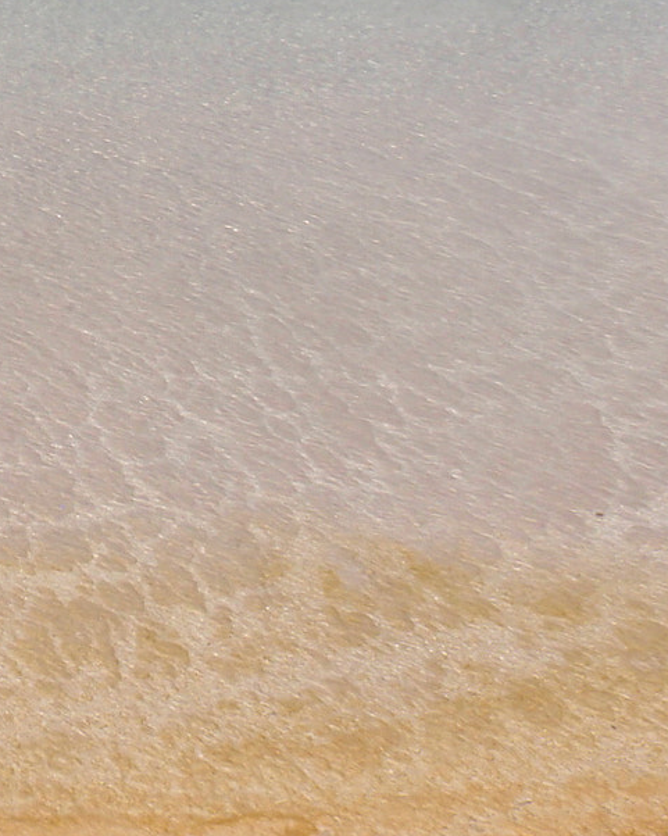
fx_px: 2300
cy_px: -18
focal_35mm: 93
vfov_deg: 19.9
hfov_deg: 15.5
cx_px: -264
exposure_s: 1/250
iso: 64
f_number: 8
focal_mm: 5
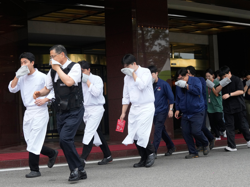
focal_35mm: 76
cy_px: 94
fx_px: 549
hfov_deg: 25.7
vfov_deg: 19.4
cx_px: 130
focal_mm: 70
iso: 2000
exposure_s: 1/500
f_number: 8
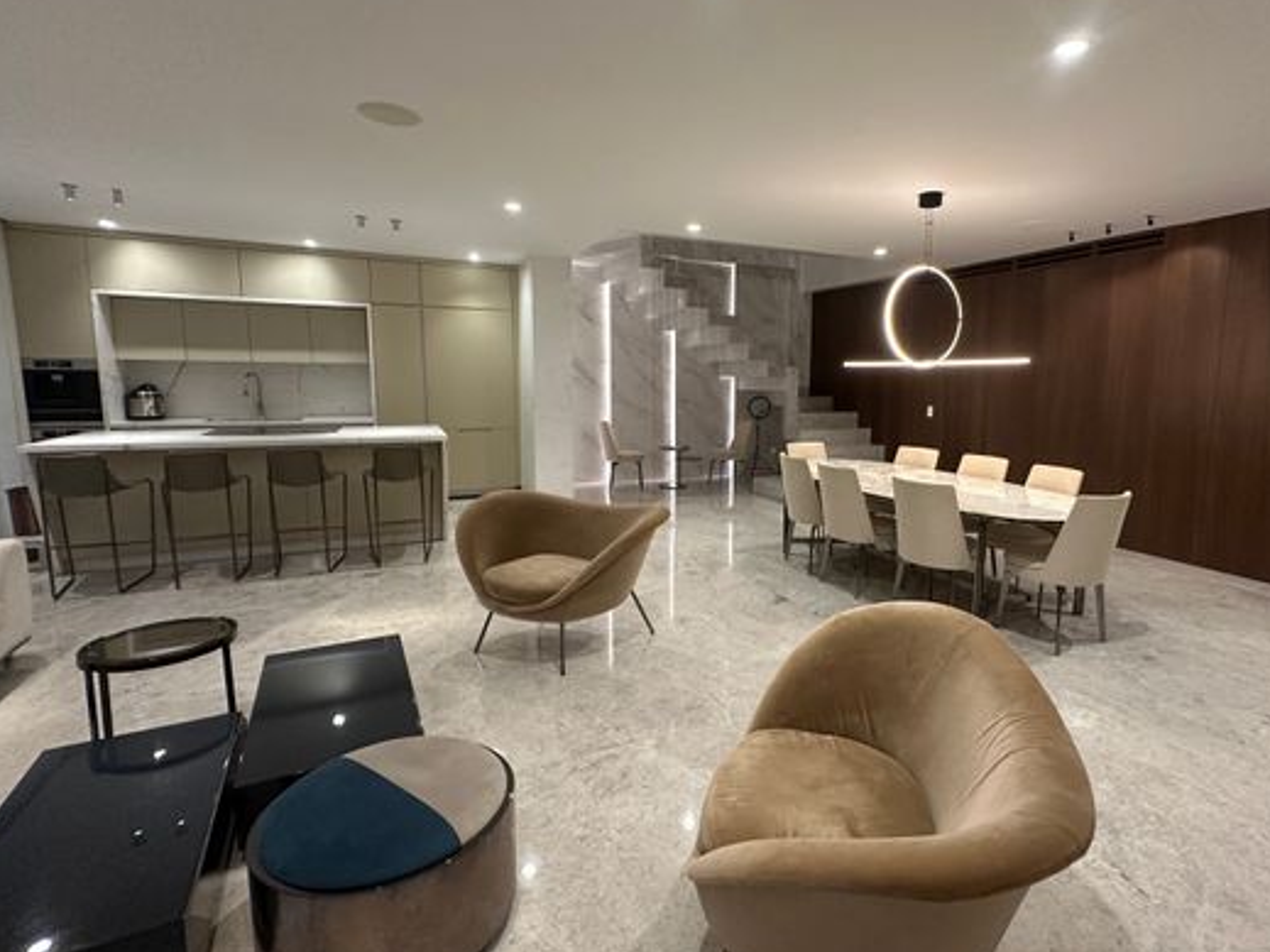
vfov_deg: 71.6
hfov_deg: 87.4
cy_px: 460
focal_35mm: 18
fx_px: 660
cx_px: 711
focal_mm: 2.22
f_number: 2.2
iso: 250
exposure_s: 1/120
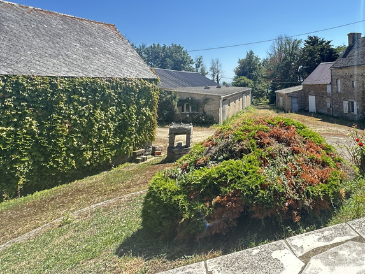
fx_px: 264
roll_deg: +0.8
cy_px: 61
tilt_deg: +5.0
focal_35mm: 25
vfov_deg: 52.0
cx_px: 272
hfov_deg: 65.3
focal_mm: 2.22
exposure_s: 1/535
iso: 40
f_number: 2.2
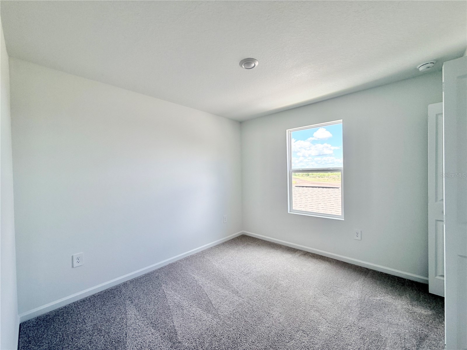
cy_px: 175
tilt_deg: -0.1
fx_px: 189
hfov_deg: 102.1
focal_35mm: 14
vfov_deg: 85.7
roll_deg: +2.0
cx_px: 234
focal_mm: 2.22
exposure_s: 1/121
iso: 80
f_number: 2.2
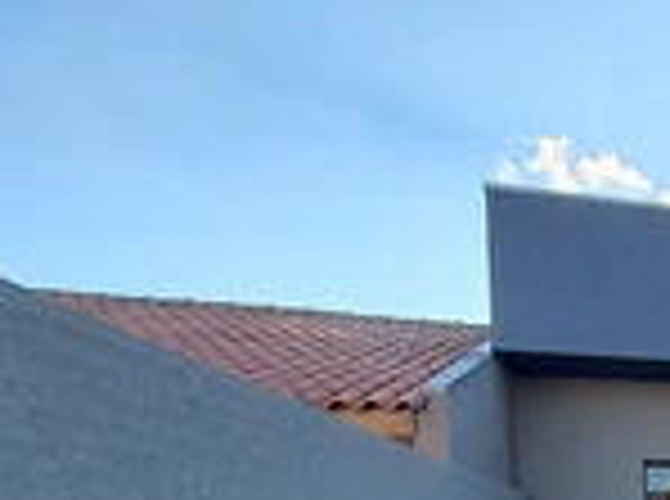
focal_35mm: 42
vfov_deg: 28.0
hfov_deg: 31.0
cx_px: 935
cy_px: 658
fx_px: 811
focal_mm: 1.74
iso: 50
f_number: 2.2
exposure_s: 1/622
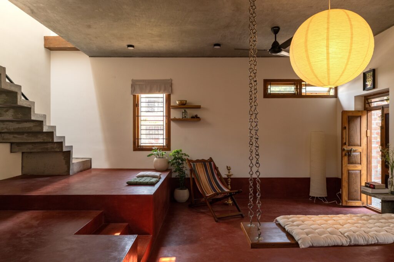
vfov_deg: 51.3
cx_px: 197
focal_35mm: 25
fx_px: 274
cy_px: 131
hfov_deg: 71.5
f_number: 8
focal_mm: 25
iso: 250
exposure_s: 1/8
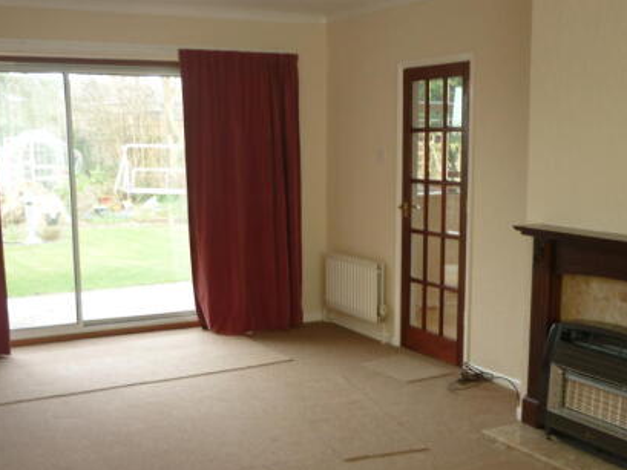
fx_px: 852
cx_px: 341
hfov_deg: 40.4
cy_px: 308
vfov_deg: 30.7
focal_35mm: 47
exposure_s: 1/30
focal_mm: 5.5
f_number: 2.8
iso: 80
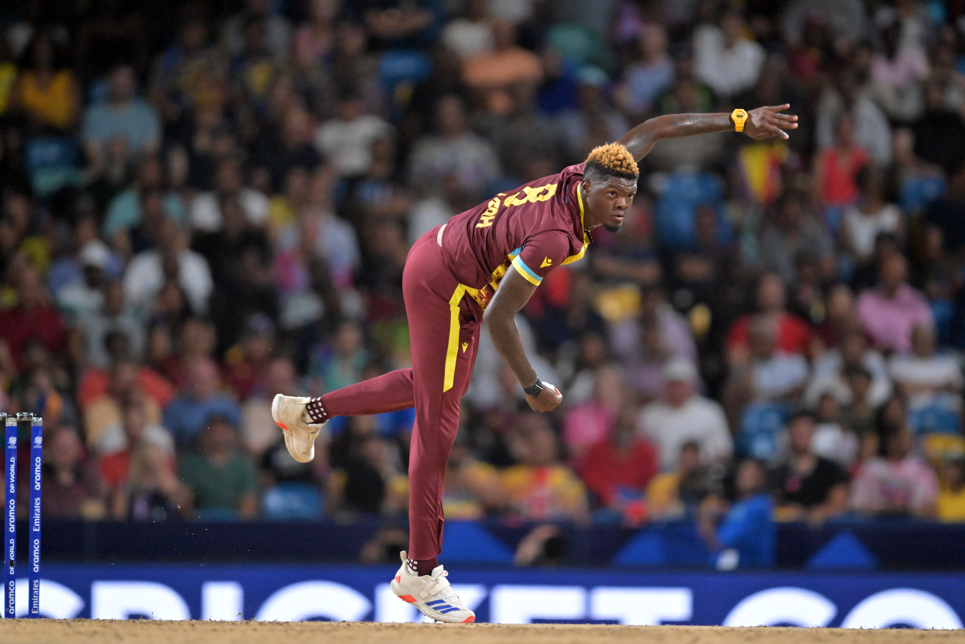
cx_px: 482
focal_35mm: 840
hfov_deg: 2.5
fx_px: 22515
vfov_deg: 1.6
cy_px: 322
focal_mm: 840
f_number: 5.6
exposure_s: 1/966
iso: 8000
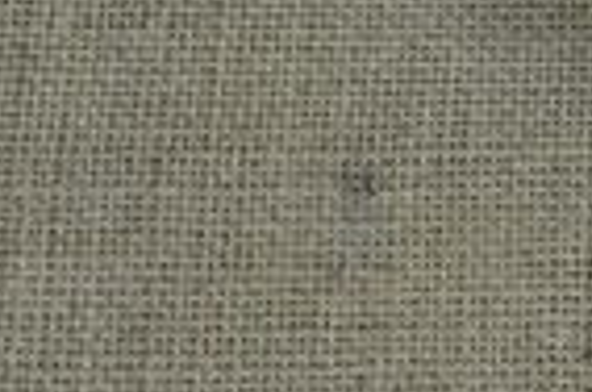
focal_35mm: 201
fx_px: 3298
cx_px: 775
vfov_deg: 6.8
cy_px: -15
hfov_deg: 10.0
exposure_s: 1/3
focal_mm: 38
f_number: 14
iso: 1600
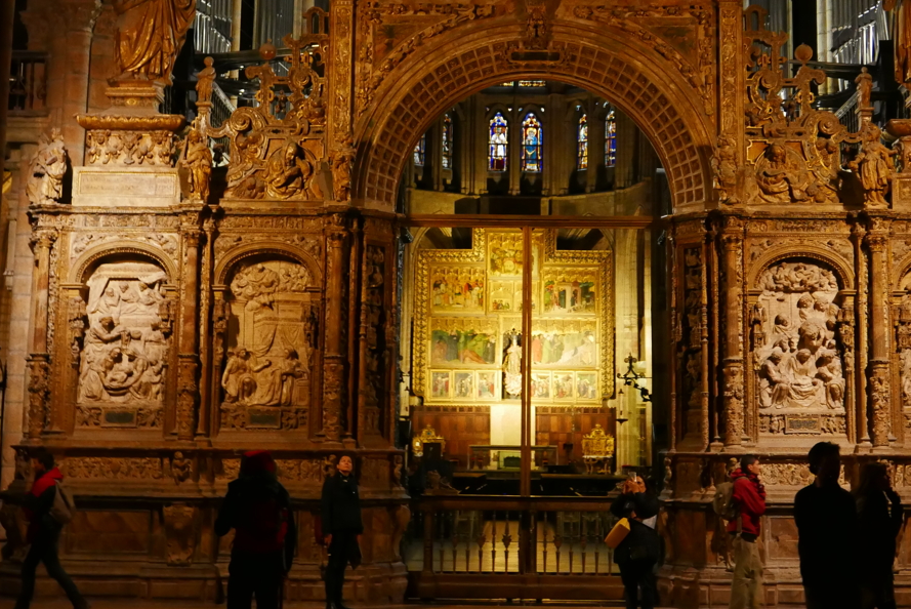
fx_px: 1671
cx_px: 504
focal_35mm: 66
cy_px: 210
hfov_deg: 30.5
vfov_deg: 20.6
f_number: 2.7
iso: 3200
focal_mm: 22
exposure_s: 1/50
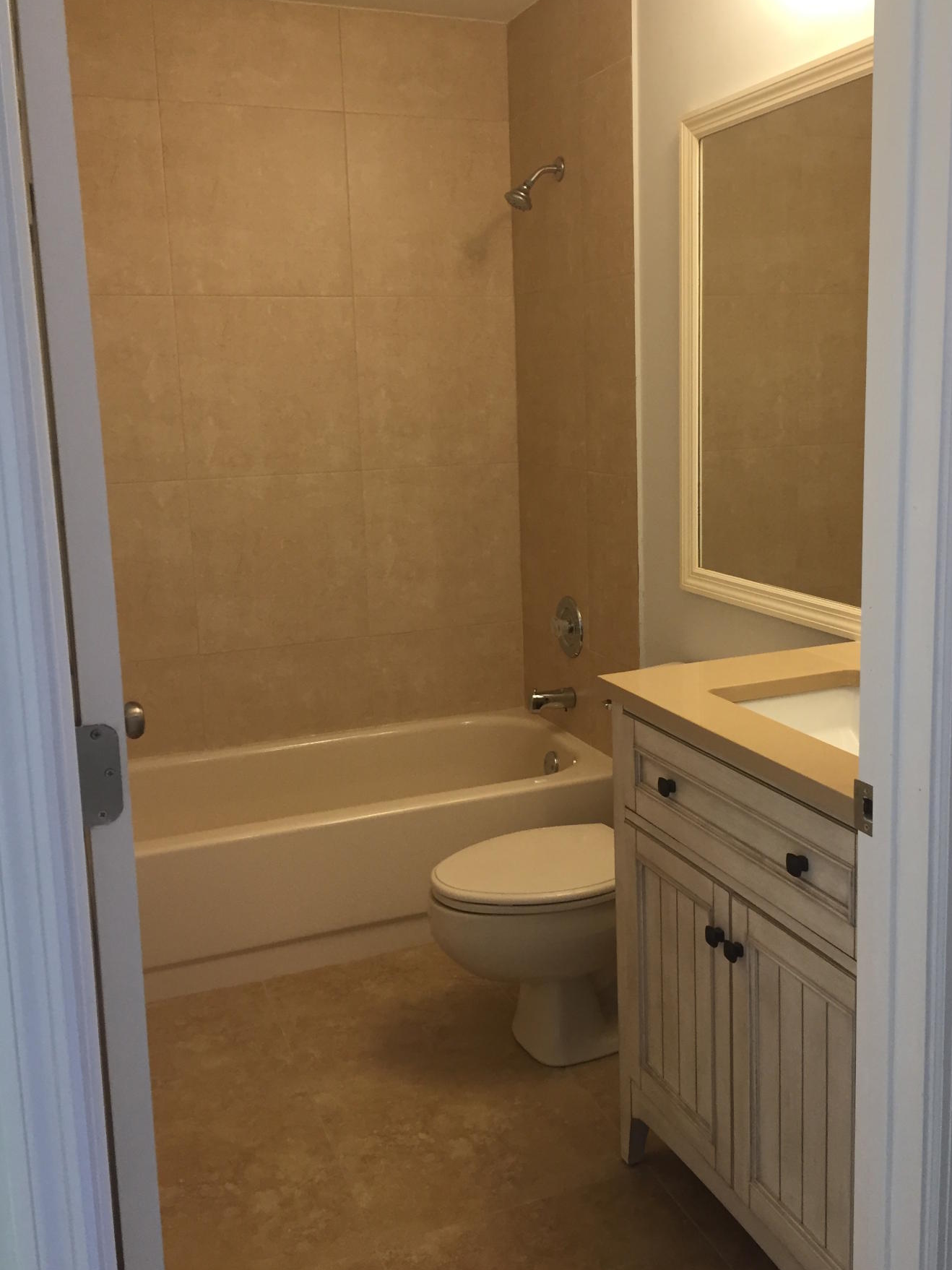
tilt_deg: -9.0
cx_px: 519
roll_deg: +3.1
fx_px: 1210
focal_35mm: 33
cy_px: 577
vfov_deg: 55.3
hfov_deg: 42.9
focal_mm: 4.15
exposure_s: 1/30
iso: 50
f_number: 2.2
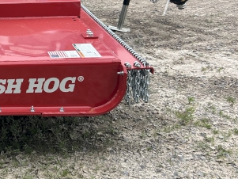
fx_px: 475
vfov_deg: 21.0
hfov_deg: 24.7
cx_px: -66
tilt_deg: -15.0
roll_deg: +4.9
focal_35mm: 69
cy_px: 31
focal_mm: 5.7
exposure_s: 1/1252
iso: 50
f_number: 1.5
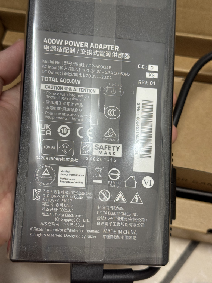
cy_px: 142
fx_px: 392
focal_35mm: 48
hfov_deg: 30.3
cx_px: 106
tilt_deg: -65.9
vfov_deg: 39.7
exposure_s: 1/60
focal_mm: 6.76
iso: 125
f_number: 1.78
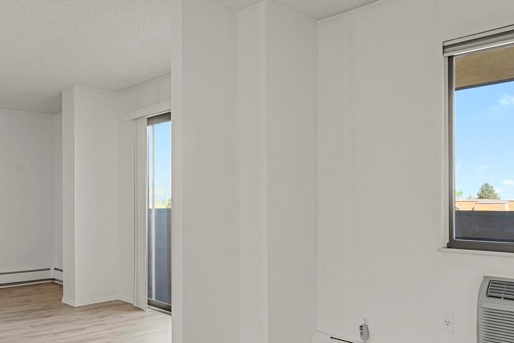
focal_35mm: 33
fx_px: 471
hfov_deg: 57.2
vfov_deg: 39.8
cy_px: 202
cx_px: 259
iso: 250
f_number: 8
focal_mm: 17
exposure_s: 2.5
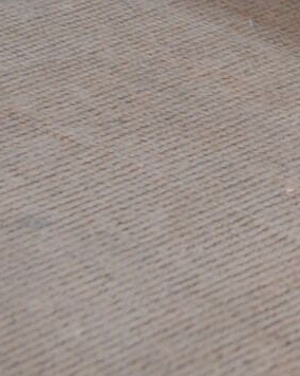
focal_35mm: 240
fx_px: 2668
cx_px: 833
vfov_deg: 7.8
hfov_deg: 6.0
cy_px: -298
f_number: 3.5
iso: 500
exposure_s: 1/50
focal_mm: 38
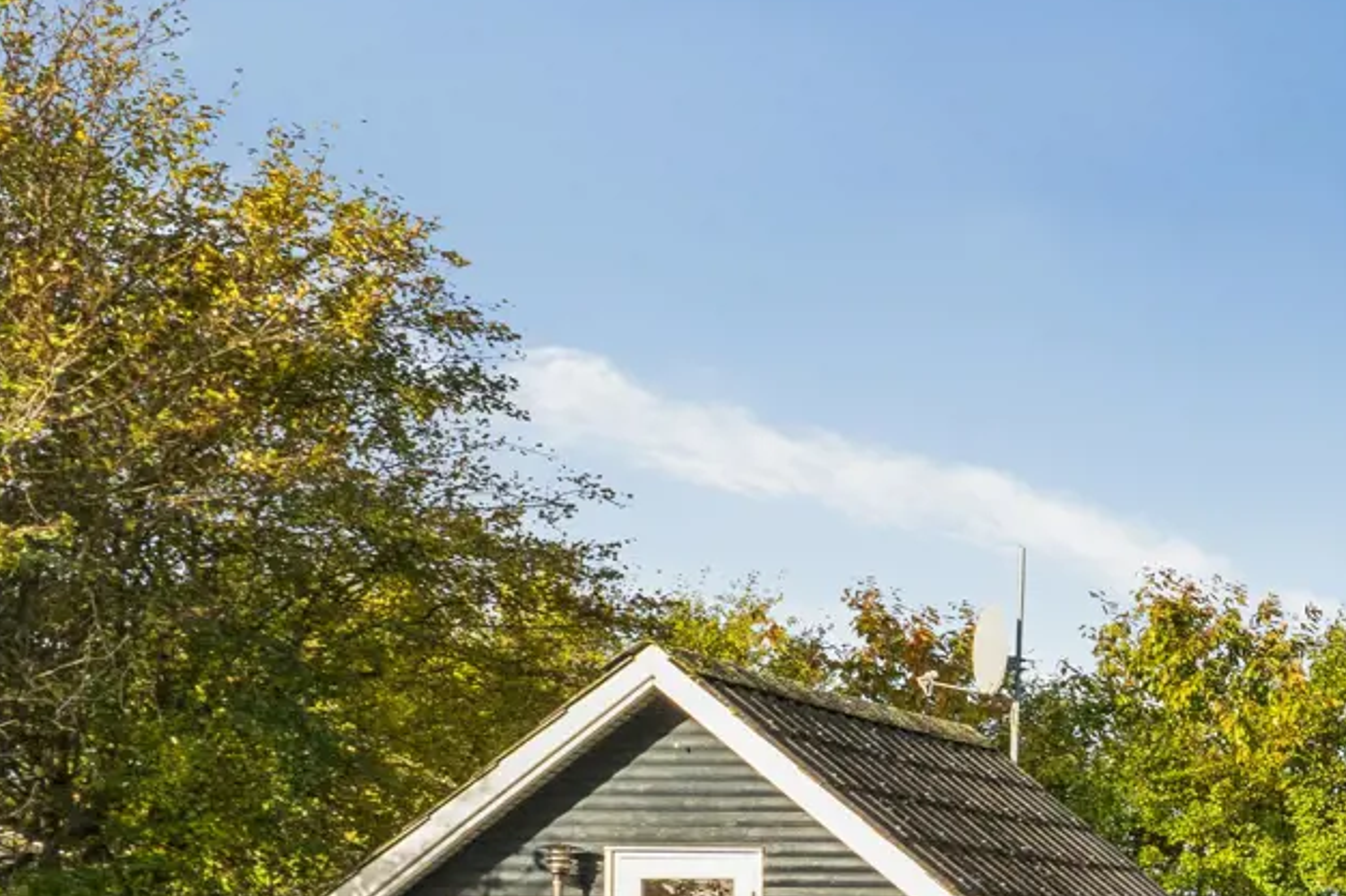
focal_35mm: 48
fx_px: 1805
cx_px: 1963
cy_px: 965
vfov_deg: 26.0
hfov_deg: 28.5
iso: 400
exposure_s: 1/500
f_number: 8
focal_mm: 10.5
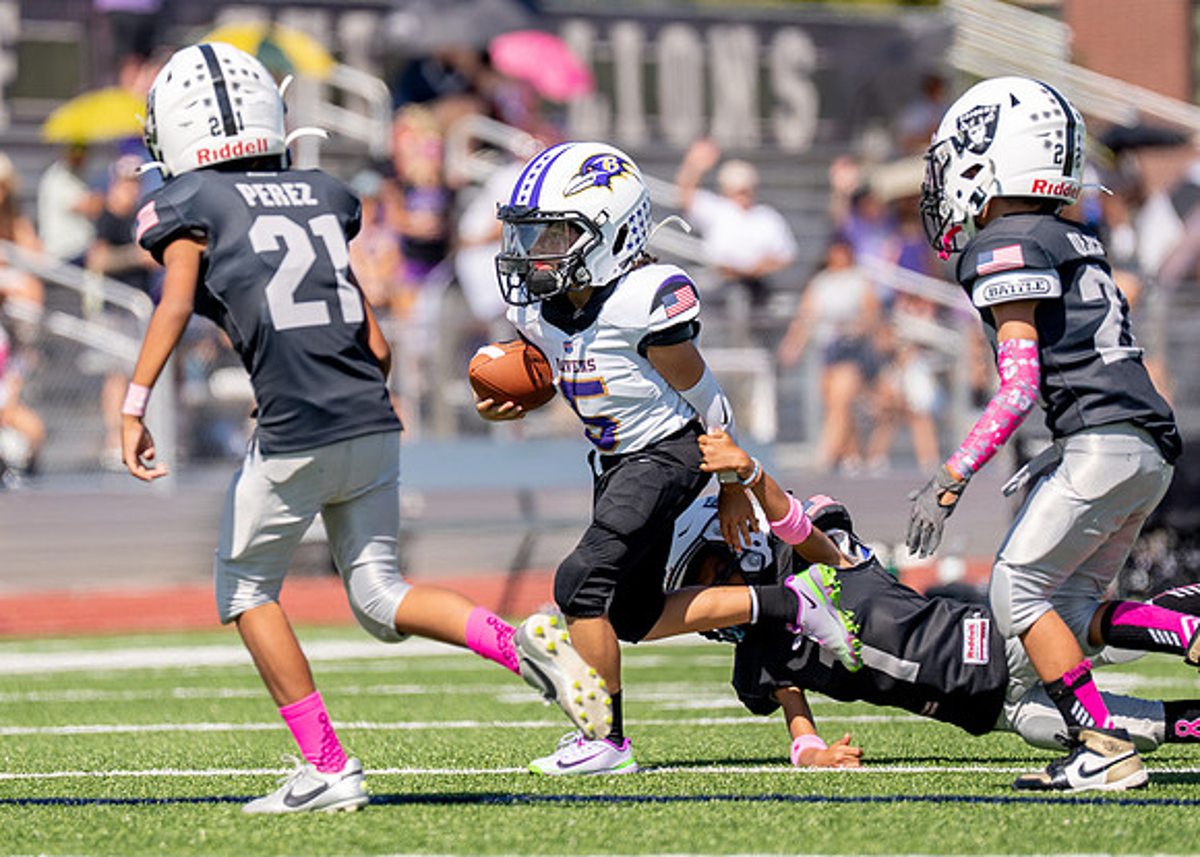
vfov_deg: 3.9
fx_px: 12438
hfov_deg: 5.5
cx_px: 526
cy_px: 342
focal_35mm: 365
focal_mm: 200
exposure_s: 1/5000
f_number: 2.8
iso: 200
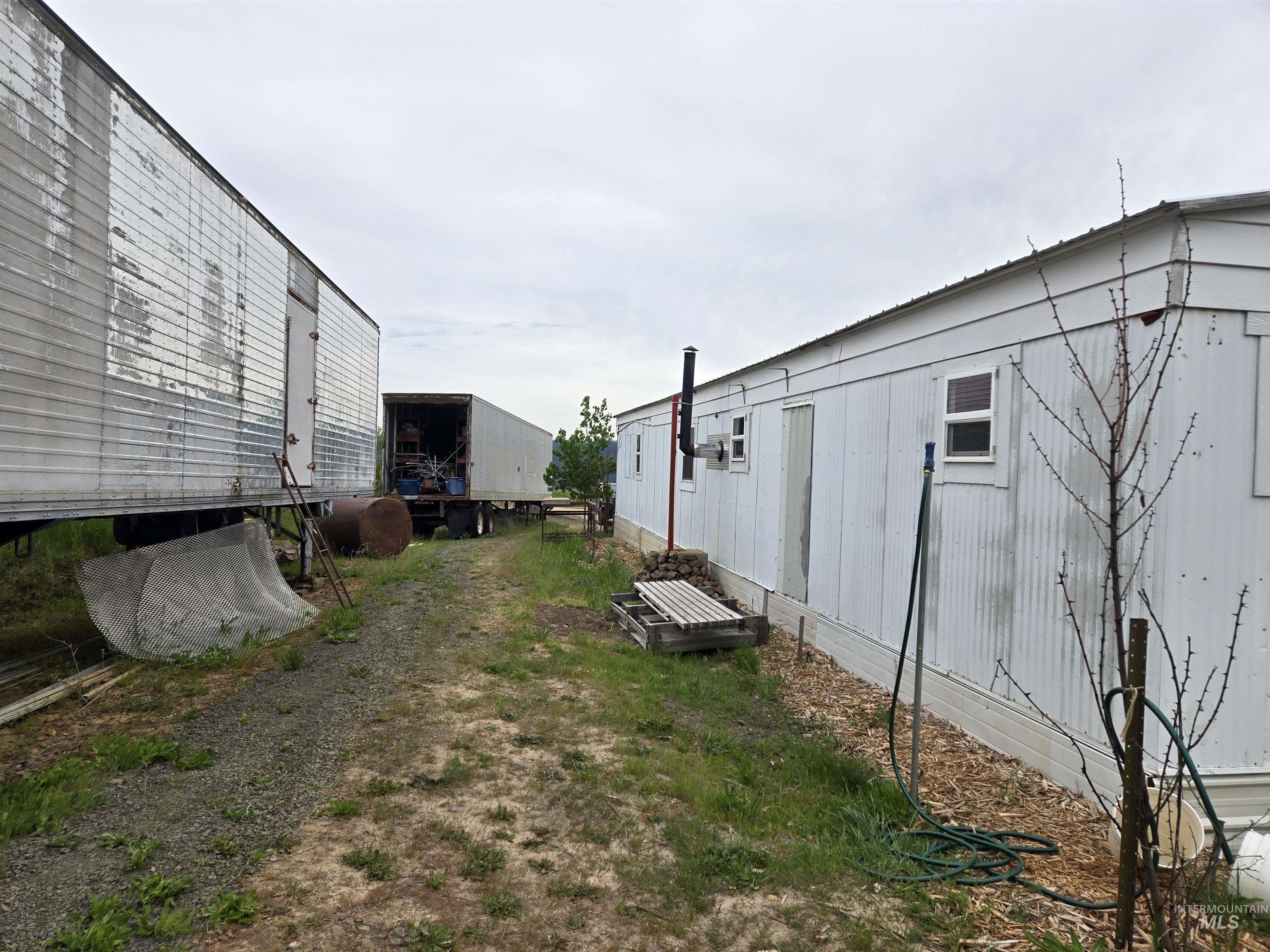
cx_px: 635
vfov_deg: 58.9
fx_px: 844
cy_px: 476
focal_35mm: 23
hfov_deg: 73.9
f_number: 1.8
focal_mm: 5.4
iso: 25
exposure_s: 1/1517
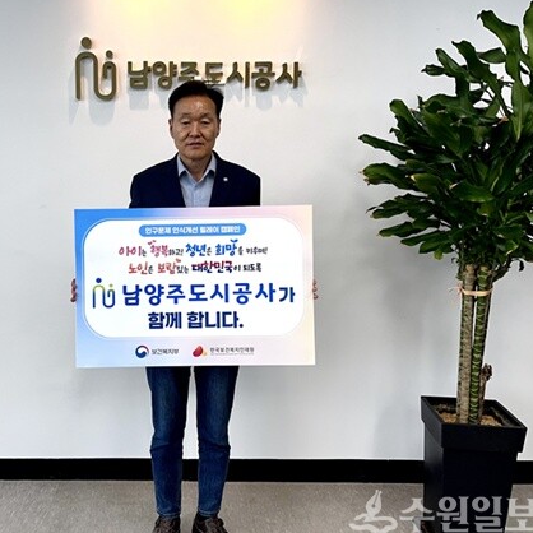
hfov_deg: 48.9
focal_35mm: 33
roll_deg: -0.6
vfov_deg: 49.7
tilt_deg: -7.8
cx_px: 176
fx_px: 575
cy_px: 272
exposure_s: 1/120
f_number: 1.6
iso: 32
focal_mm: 5.1
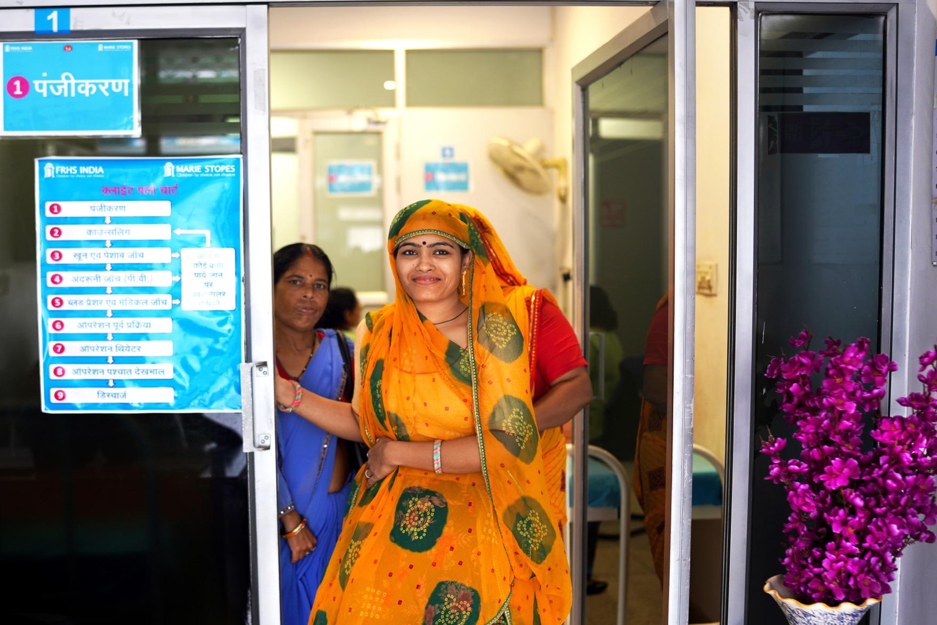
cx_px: 477
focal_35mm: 36
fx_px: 937
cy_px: 310
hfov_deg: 53.1
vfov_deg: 36.9
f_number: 1.8
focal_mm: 35
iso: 200
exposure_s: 1/50
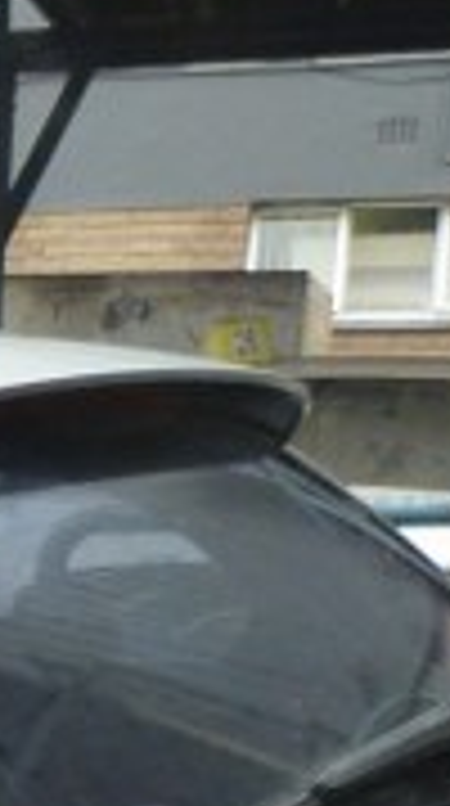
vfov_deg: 16.8
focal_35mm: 122
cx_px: -850
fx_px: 2601
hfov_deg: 8.5
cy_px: 1000
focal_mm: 4.5
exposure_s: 1/60
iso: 200
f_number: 2.8
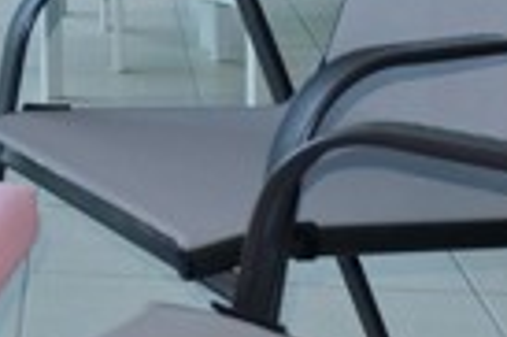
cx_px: -222
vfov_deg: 12.3
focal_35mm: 105
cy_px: -200
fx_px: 1477
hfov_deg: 17.7
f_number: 4
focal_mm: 16
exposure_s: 1/125
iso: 200
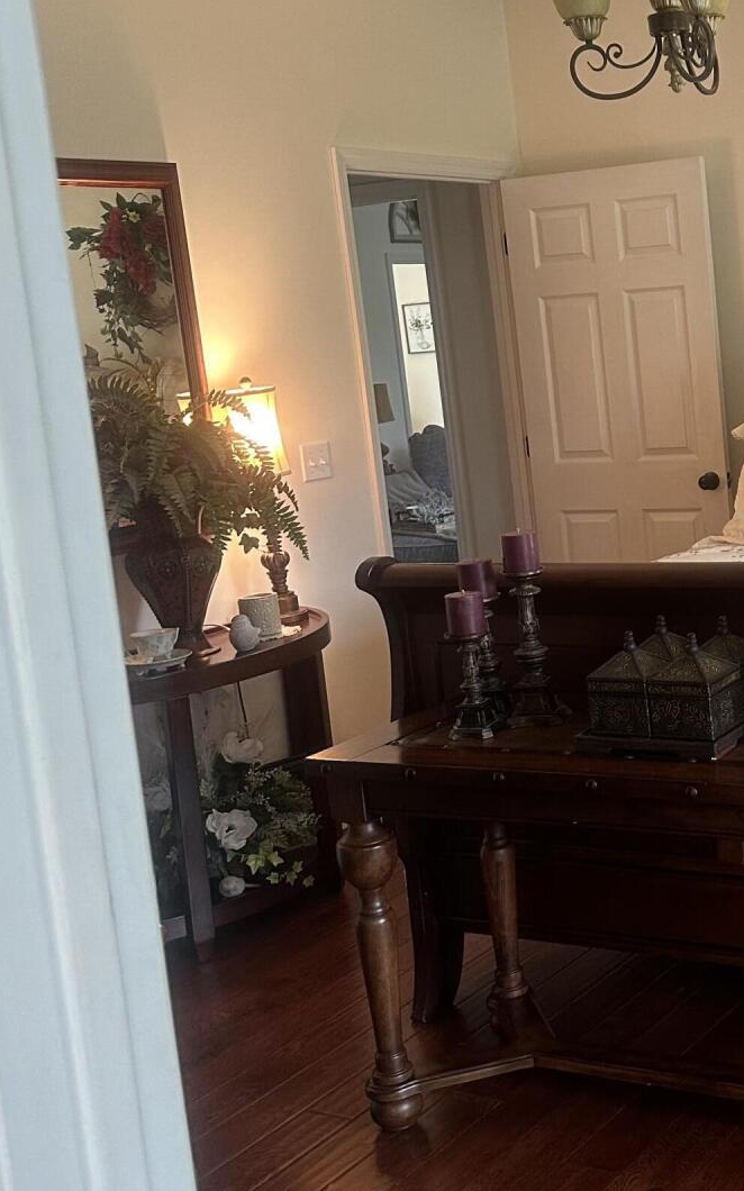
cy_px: 538
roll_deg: +3.9
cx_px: 783
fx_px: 1558
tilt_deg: -7.1
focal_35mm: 48
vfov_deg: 41.8
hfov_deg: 25.2
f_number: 1.78
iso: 250
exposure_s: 1/60
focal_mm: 6.86
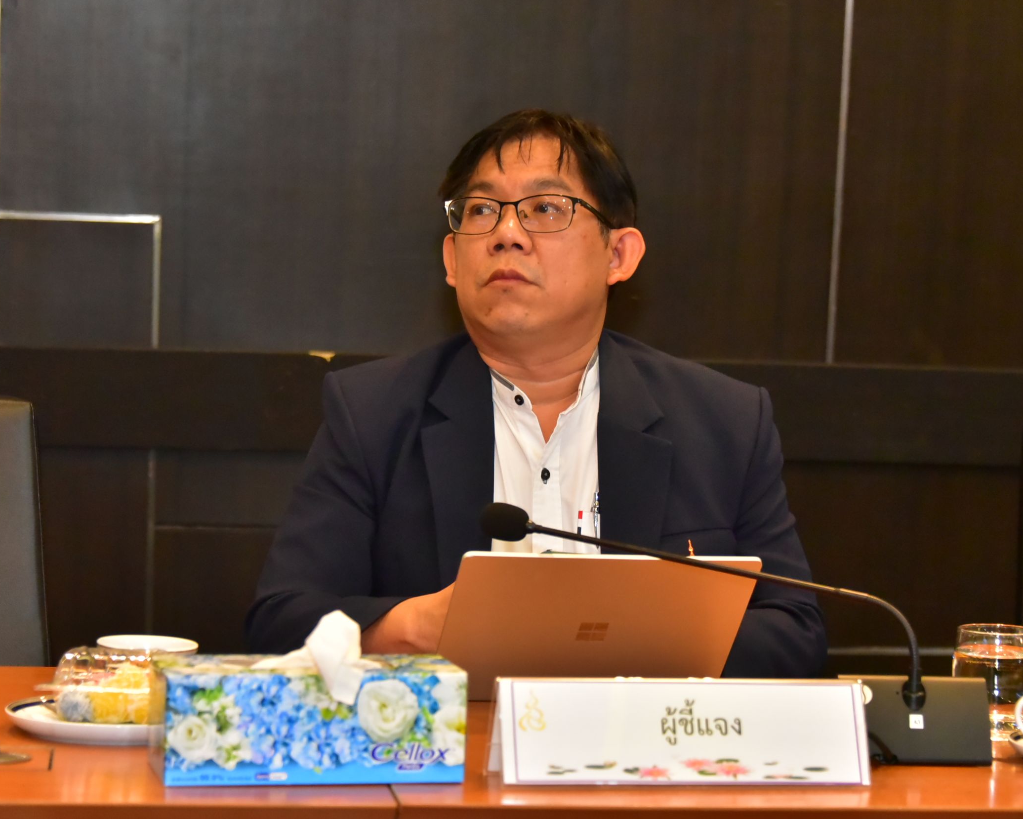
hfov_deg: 18.8
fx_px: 3088
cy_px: 410
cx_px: 532
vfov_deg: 15.1
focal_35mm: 102
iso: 8000
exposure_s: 1/160
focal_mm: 90
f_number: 5.3
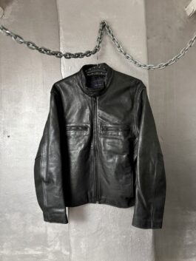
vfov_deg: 71.6
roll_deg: +0.0
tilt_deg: -1.5
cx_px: 98
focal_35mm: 24
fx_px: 181
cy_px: 130
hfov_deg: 56.8
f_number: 1.78
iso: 1000
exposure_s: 1/35
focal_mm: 6.76
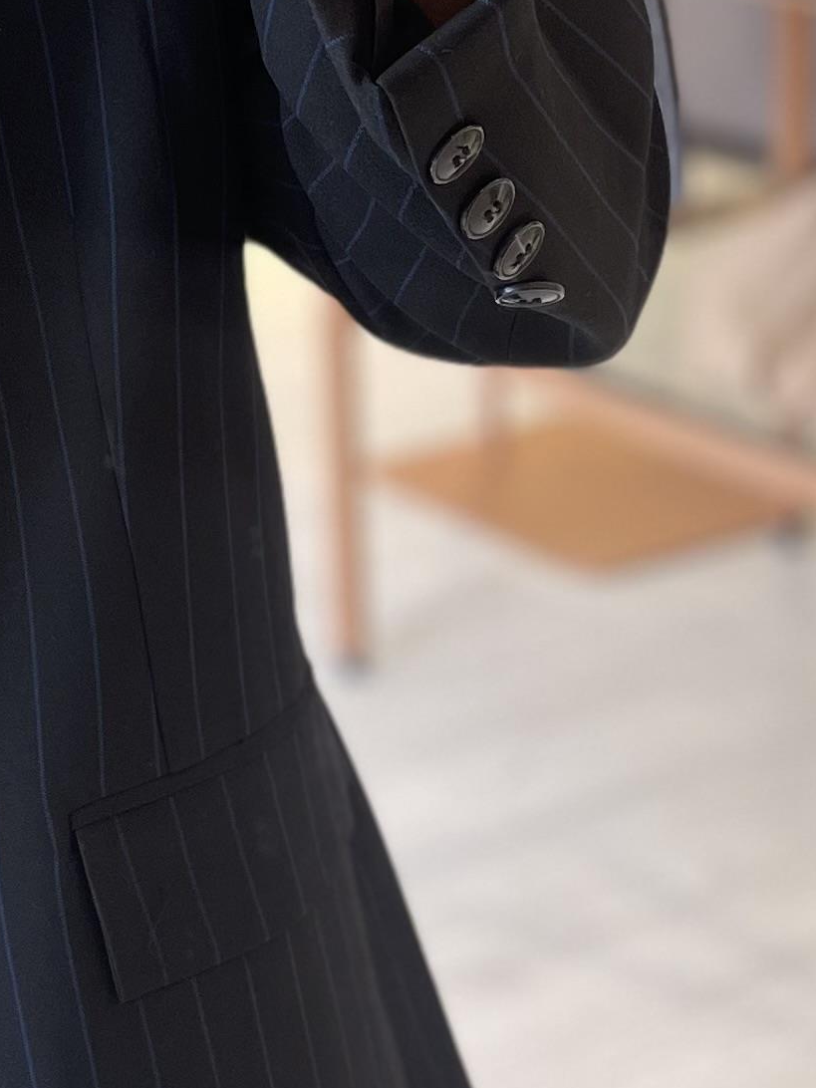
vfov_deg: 20.1
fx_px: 3017
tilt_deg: -28.9
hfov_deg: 14.3
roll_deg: +8.5
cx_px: -433
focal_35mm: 96
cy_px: 115
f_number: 1.6
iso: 50
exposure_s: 1/100
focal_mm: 5.1
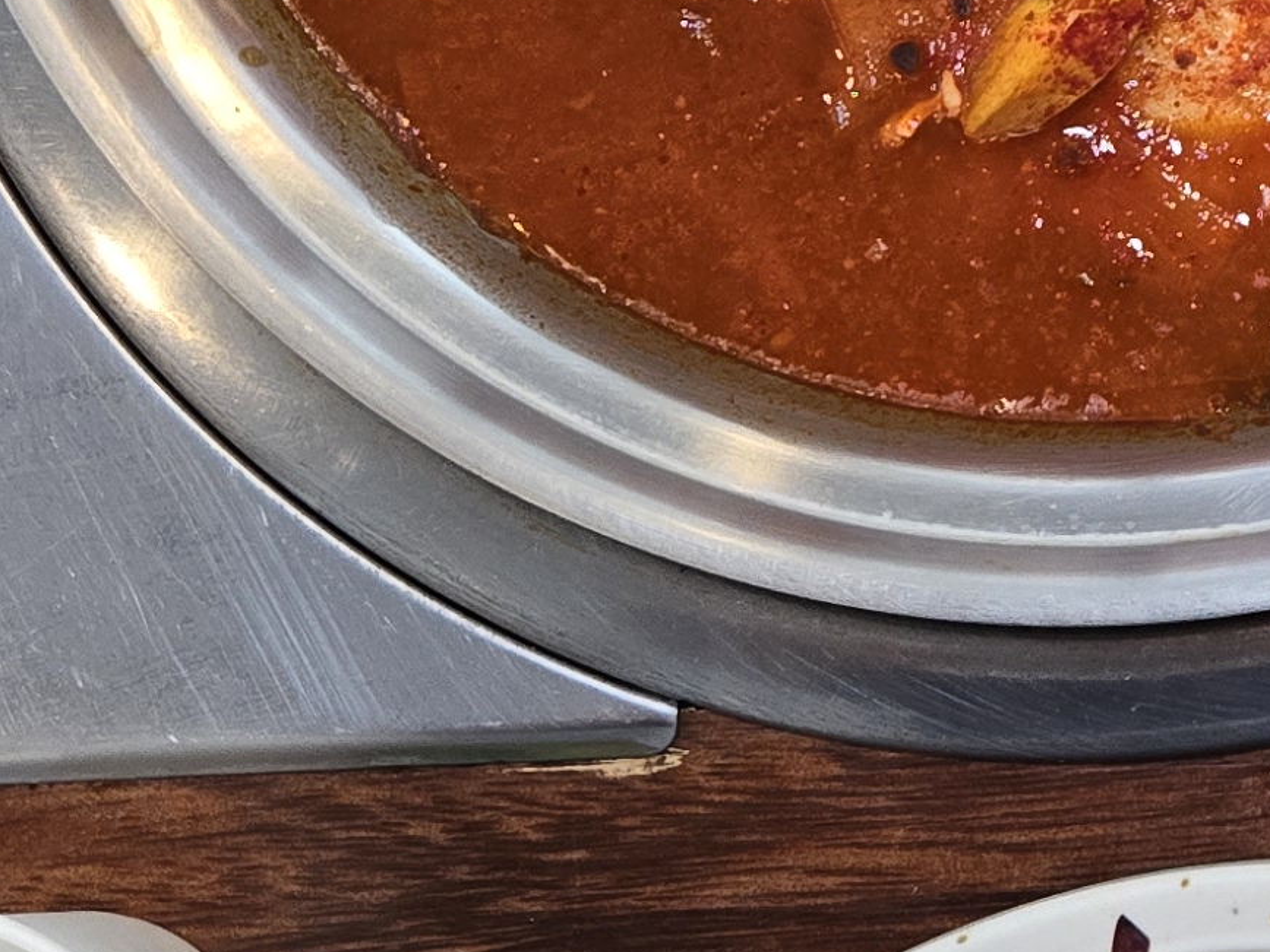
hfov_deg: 17.6
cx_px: 1544
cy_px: -496
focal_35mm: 106
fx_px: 3889
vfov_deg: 13.2
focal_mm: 5.4
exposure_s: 1/120
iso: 100
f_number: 1.8
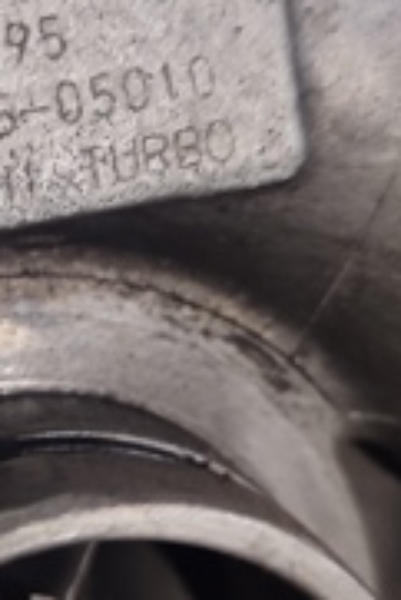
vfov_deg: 29.2
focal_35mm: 69
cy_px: 282
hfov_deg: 18.9
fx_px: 1151
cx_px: -46
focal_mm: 5.95
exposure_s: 1/20
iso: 675
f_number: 1.89
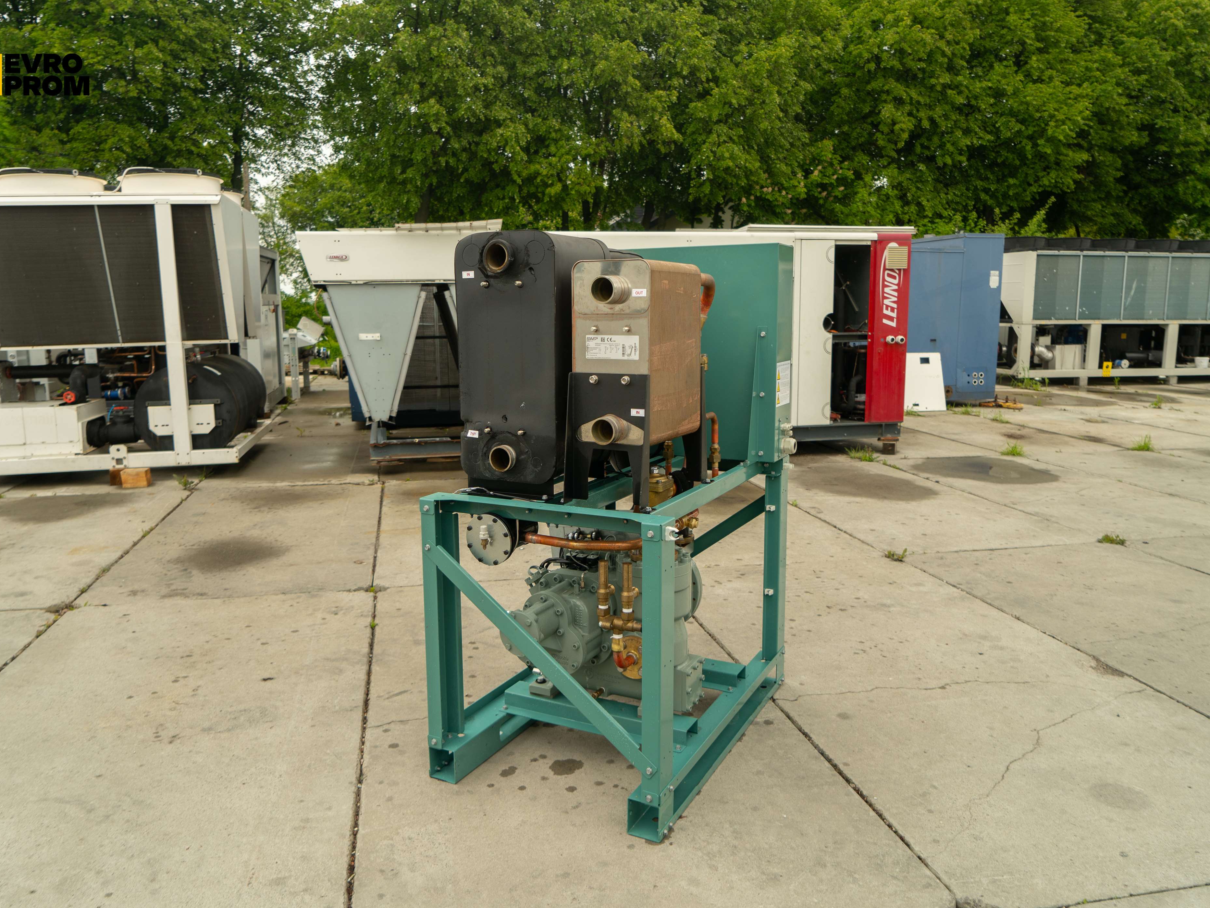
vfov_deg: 53.1
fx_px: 909
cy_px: 454
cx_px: 584
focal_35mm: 26
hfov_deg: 67.3
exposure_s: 1/200
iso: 125
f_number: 4
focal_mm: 24
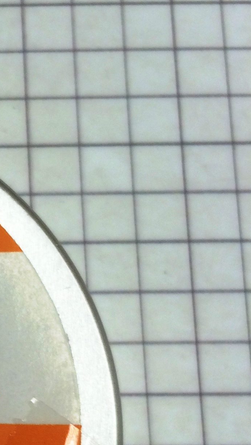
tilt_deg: -80.9
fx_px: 994
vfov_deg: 24.8
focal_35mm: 84
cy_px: 363
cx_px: -192
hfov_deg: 13.1
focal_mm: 4.15
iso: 32
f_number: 2.2
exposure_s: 1/50
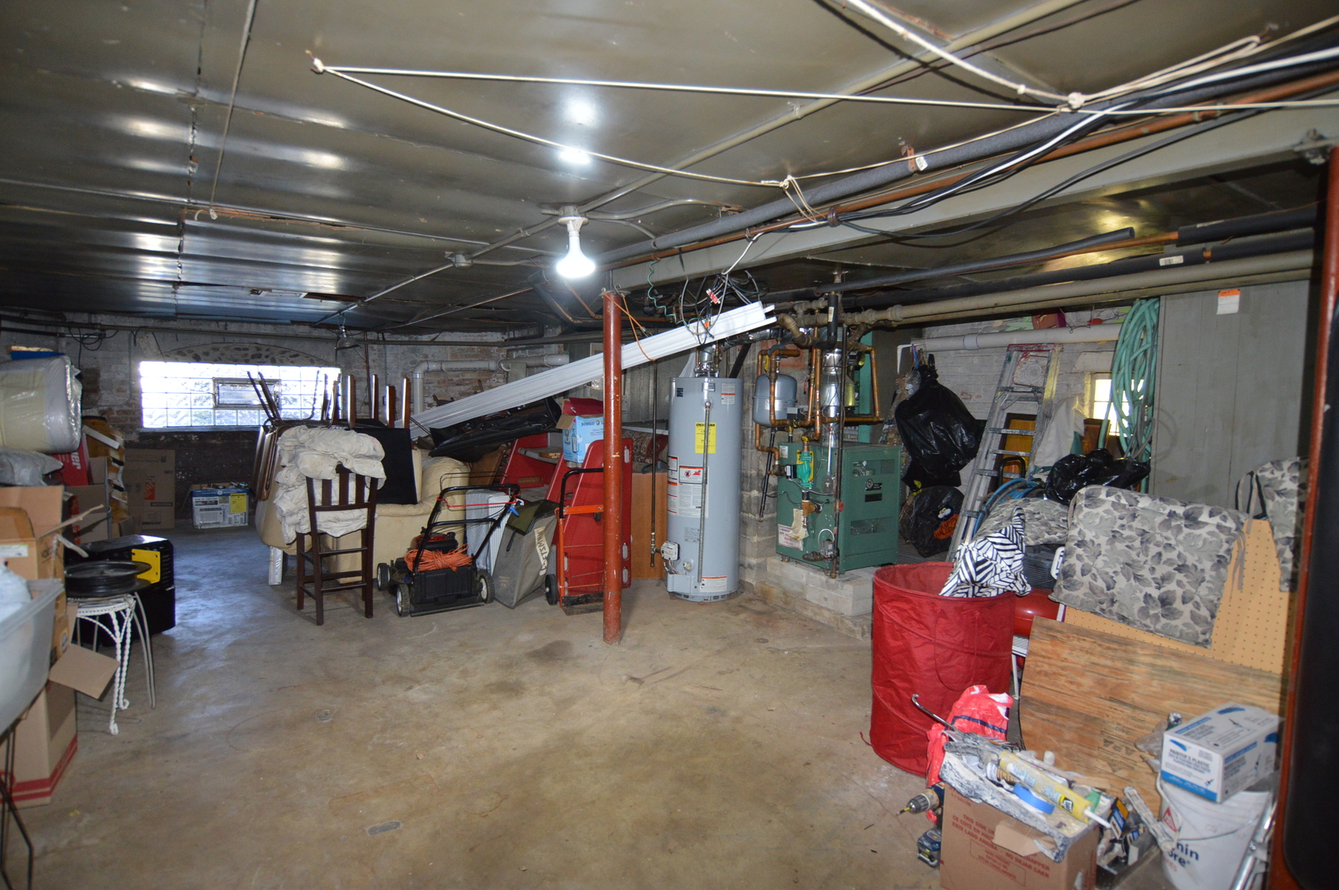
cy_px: 445
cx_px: 670
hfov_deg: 90.0
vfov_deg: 67.3
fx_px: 669
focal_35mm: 18
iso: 900
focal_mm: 12
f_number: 4
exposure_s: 1/60
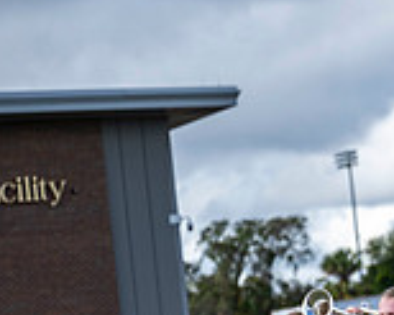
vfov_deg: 6.2
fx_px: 2890
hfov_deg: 7.6
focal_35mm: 248
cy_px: 337
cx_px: 673
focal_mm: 70
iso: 125
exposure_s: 1/1250
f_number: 2.8
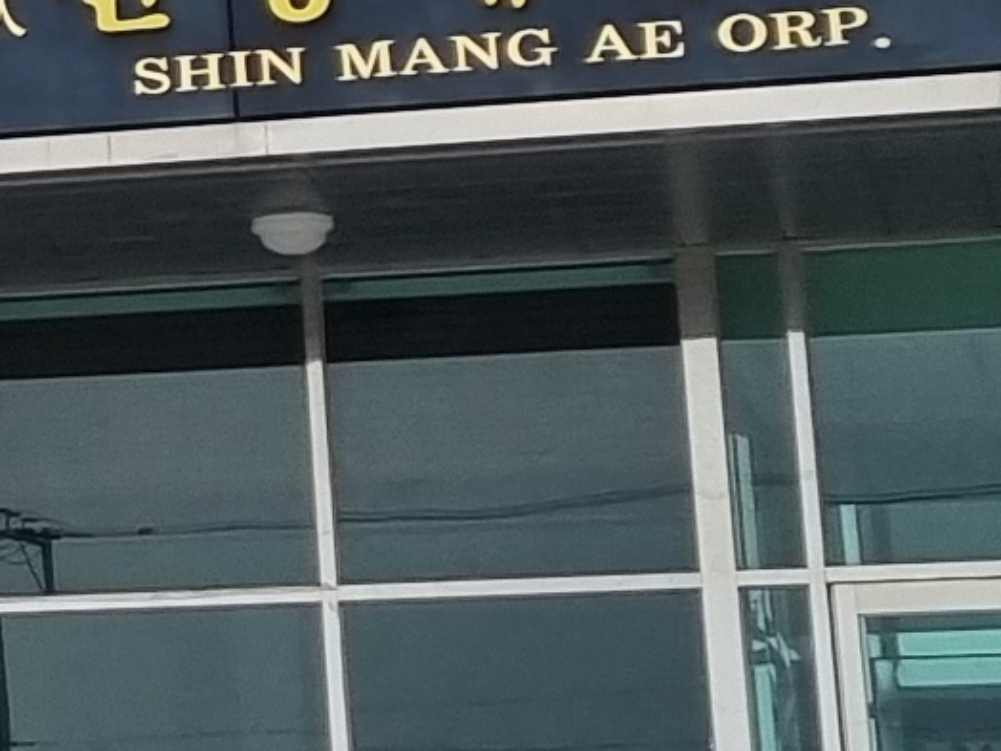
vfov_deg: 7.4
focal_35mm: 200
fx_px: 5783
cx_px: -1213
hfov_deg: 9.1
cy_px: -185
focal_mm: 5.4
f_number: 1.8
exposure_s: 1/1080
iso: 50
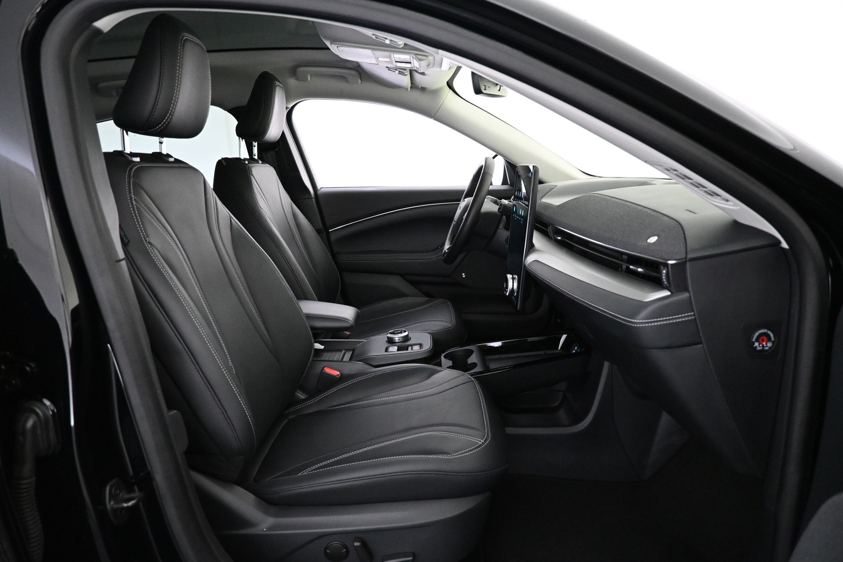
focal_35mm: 24
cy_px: 281
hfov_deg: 73.7
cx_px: 422
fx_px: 562
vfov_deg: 53.1
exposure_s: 1/60
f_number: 3.5
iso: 4000
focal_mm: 16
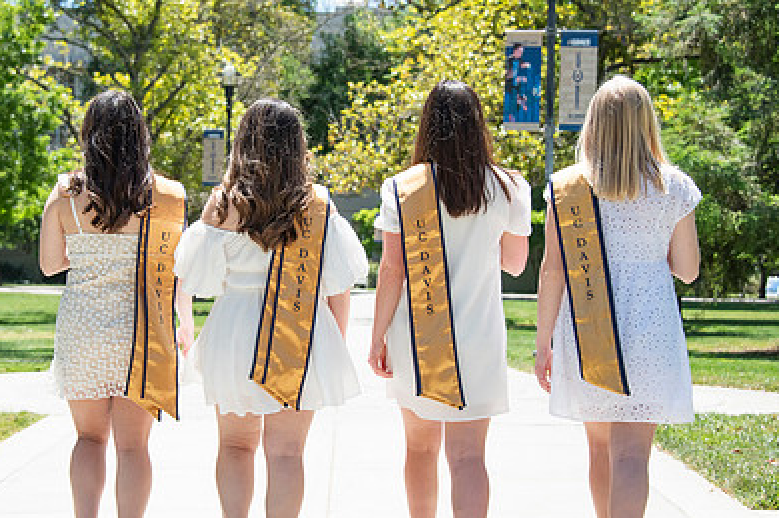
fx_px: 2098
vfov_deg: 14.1
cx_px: 330
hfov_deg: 21.0
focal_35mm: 97
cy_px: 273
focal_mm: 65
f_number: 5.6
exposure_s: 1/2000
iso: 500
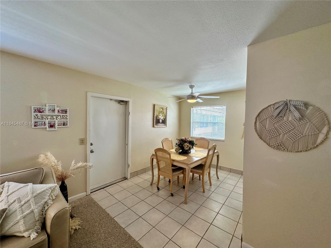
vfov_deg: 85.7
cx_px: 166
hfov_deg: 102.1
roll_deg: -1.3
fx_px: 134
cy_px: 124
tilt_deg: -1.9
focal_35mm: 14
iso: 100
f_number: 2.2
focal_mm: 2.22
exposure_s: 1/120
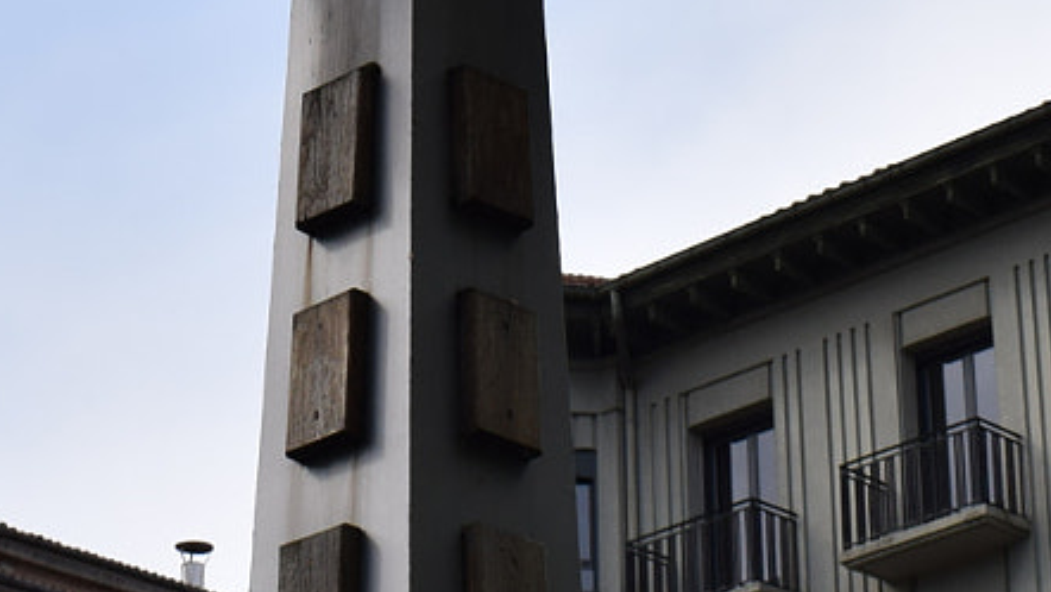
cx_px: 309
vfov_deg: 7.1
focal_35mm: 165
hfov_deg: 13.0
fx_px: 4597
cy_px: -549
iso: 200
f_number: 11
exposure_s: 1/500
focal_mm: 29
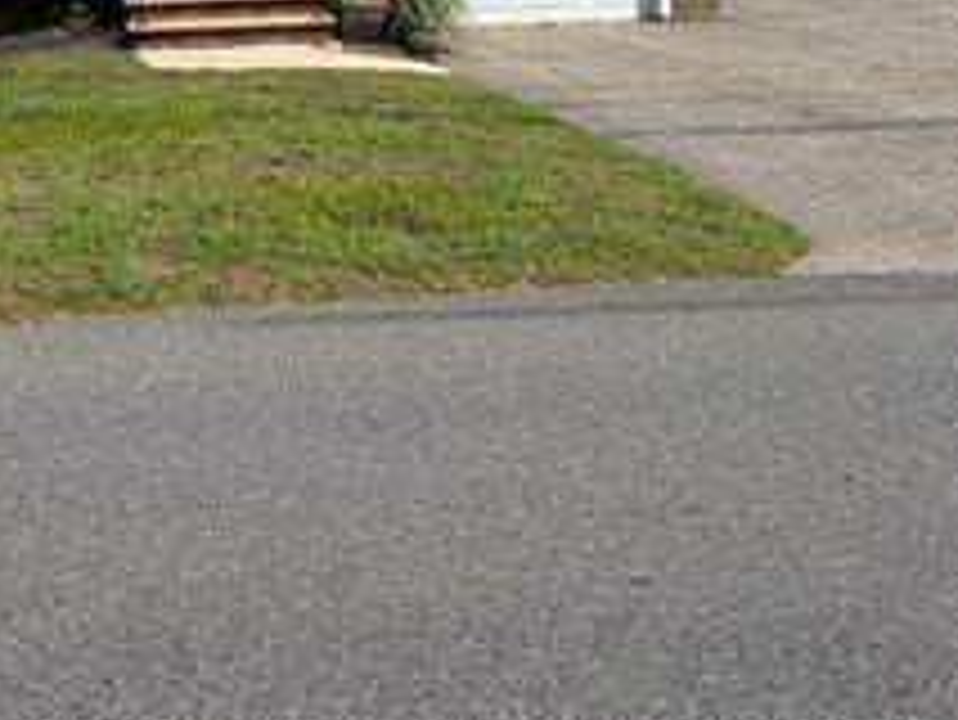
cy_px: -97
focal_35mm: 61
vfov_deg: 22.5
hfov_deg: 30.1
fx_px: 1689
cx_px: 63
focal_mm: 5.96
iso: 50
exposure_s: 1/4329
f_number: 1.6
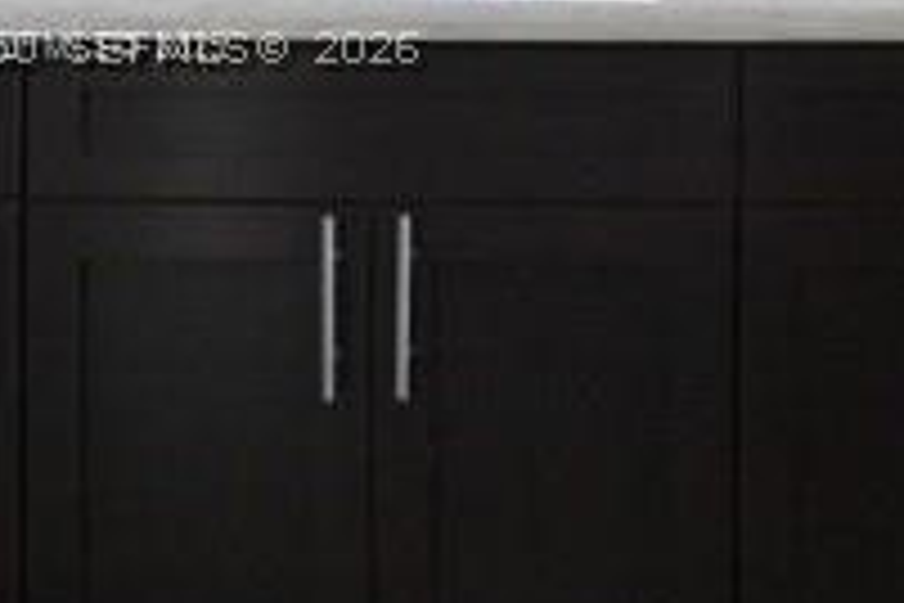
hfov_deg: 22.6
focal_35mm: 88
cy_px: 50
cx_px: 787
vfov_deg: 15.3
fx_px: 2210
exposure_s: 1/60
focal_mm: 7.9
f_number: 2.8
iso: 800
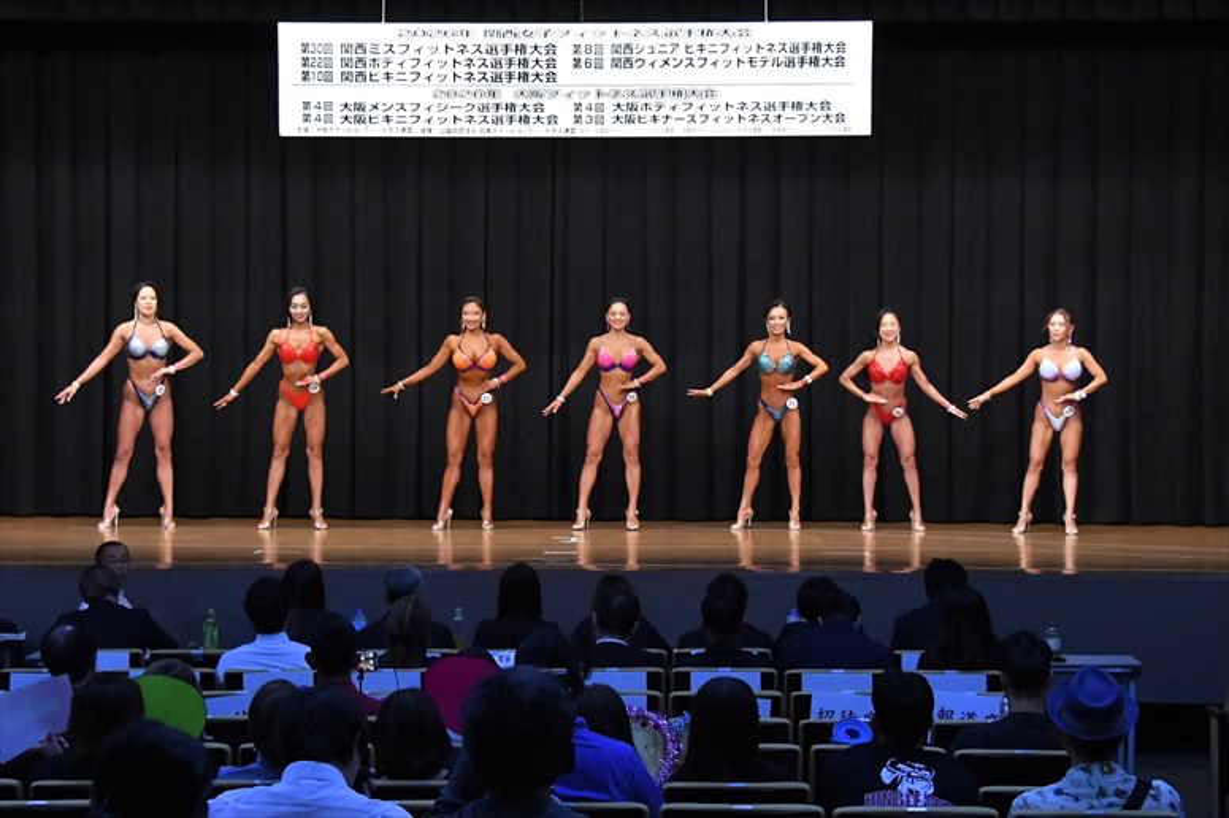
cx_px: 614
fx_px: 2969
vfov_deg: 15.7
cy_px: 409
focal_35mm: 87
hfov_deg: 23.4
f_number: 5.6
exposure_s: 1/400
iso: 8000
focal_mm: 58
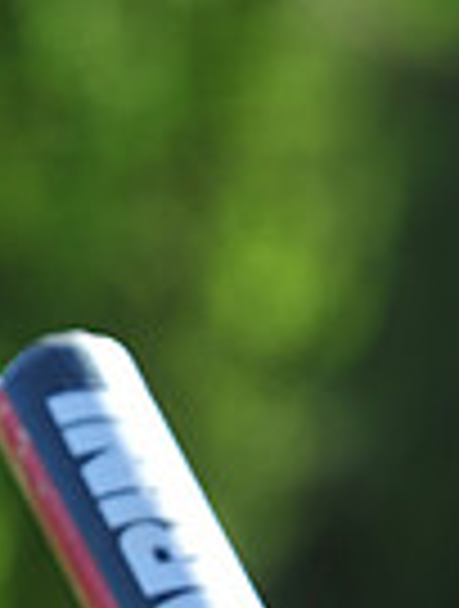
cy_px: 1193
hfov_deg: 2.5
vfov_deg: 3.3
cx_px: 310
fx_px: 10505
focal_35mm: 597
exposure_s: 1/640
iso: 200
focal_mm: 145
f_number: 4.5
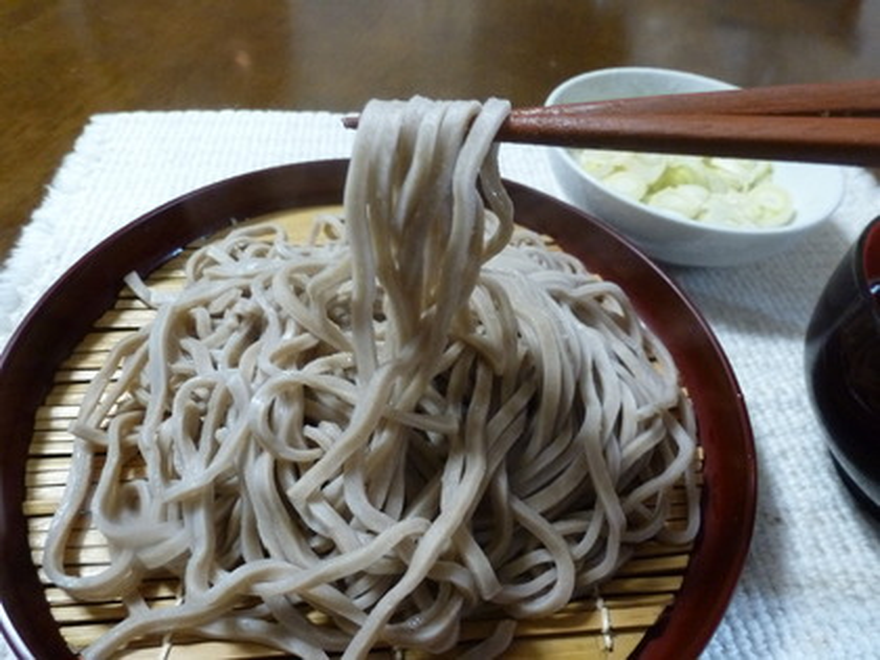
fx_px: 610
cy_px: 330
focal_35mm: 24
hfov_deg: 71.6
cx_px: 440
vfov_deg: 56.8
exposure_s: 1/13
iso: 400
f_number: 3.3
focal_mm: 4.3
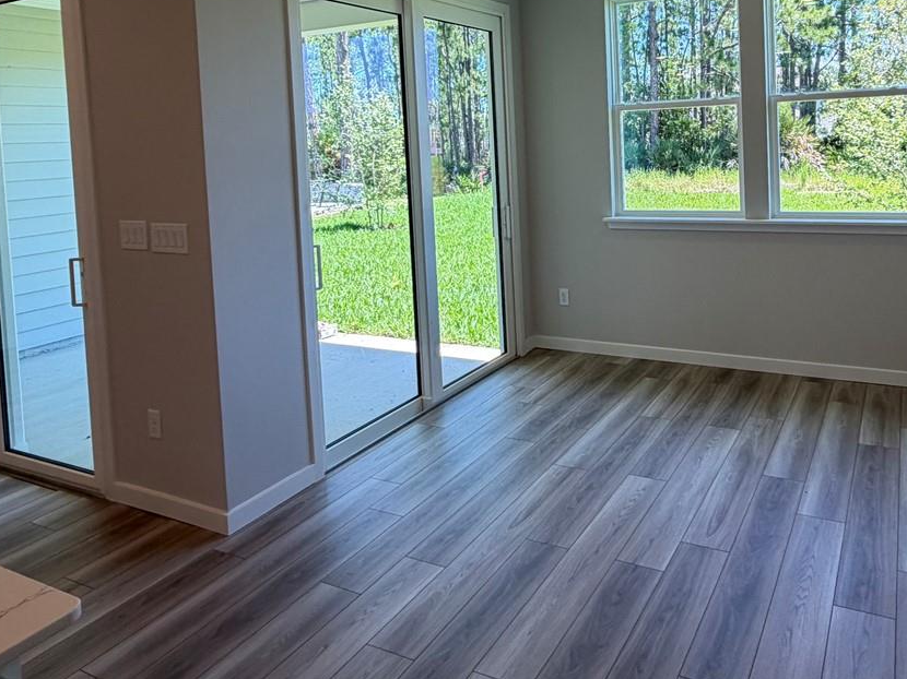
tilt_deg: -2.8
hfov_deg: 64.1
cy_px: 167
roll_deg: +2.1
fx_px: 707
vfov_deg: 49.2
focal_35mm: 27
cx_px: 585
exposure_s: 1/120
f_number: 2.2
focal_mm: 2.22
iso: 64
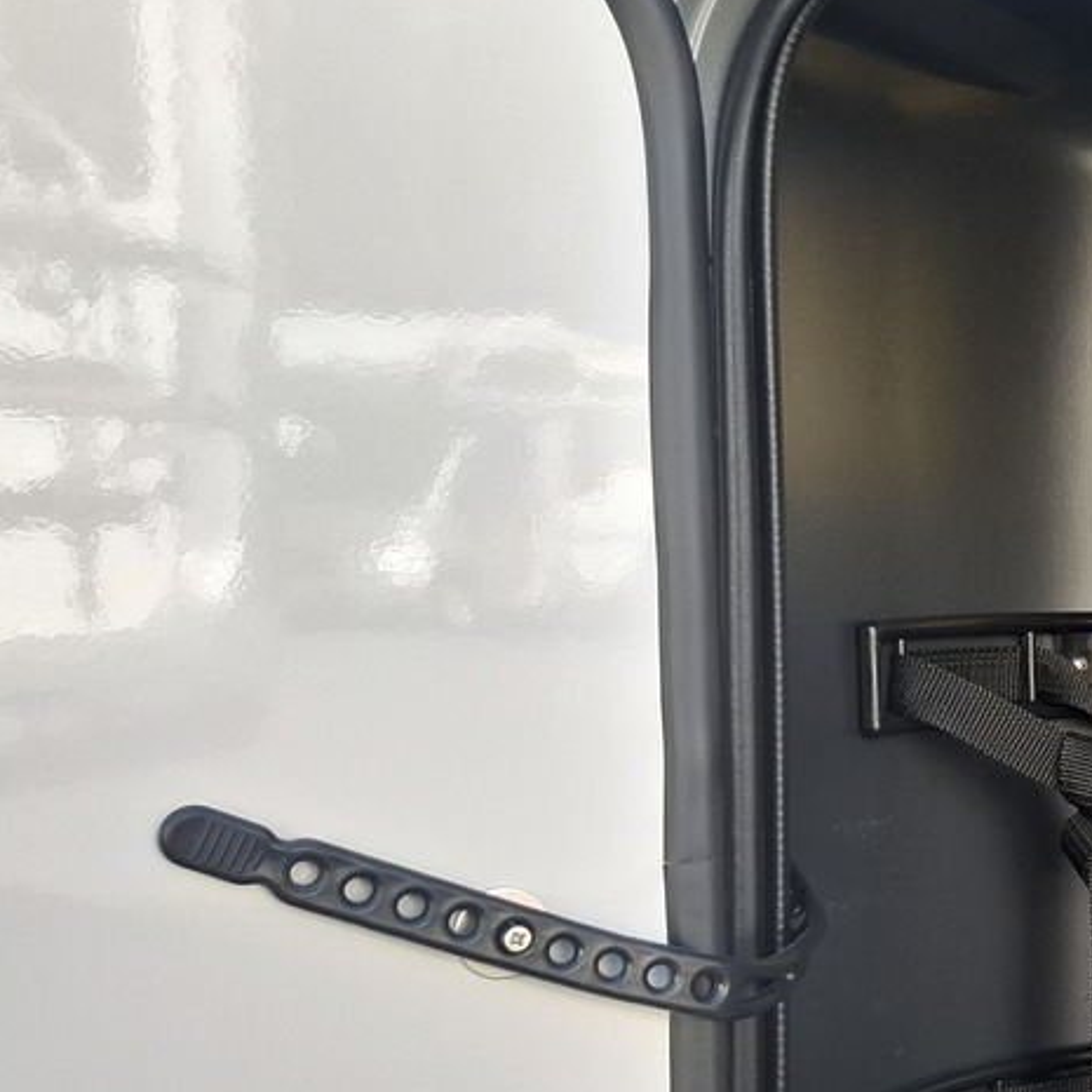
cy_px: 768
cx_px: 1595
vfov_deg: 27.1
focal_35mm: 63
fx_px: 2248
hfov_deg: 22.7
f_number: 1.8
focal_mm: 5.54
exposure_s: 1/177
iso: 50
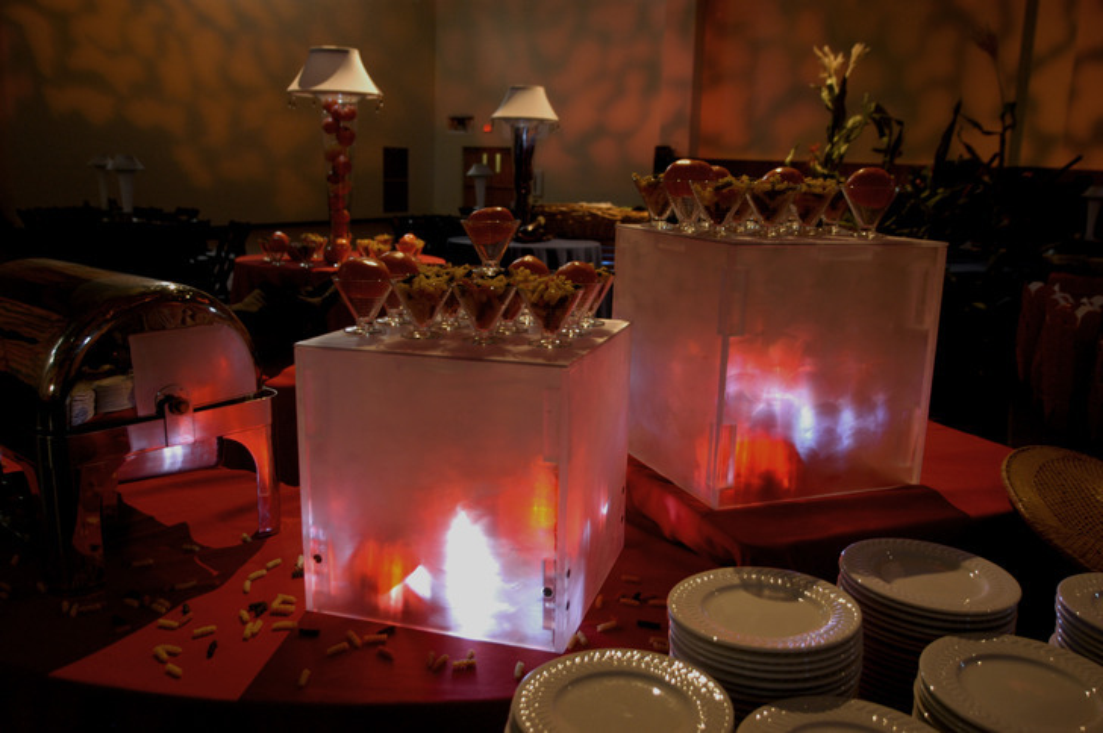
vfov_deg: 43.5
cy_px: 366
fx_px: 918
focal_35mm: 30
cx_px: 552
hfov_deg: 62.0
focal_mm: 20
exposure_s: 1/30
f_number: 3.2
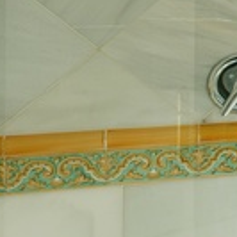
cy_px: -21
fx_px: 891
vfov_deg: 14.8
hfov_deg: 9.2
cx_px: 845
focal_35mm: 115
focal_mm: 10
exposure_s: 1/1000
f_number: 4
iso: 250
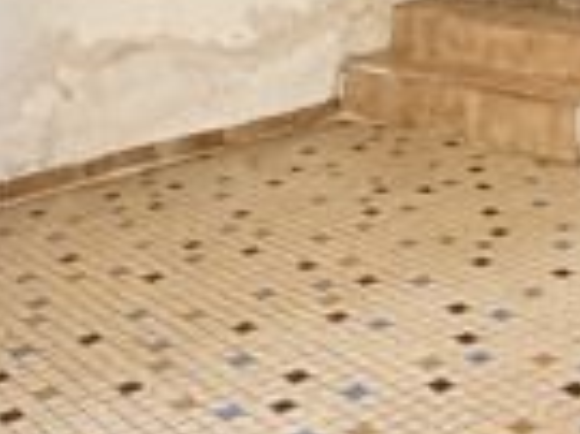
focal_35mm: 83
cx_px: 395
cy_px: 56
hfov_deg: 23.5
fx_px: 1389
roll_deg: +1.6
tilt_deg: -10.6
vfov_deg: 17.5
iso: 400
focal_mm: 2.22
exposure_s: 1/60
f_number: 2.2
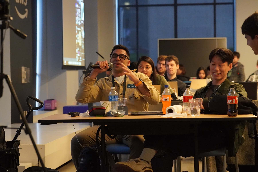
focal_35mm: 112
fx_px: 806
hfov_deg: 18.2
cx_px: 129
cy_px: 86
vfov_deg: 12.2
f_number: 4
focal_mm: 75
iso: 6400
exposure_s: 1/160
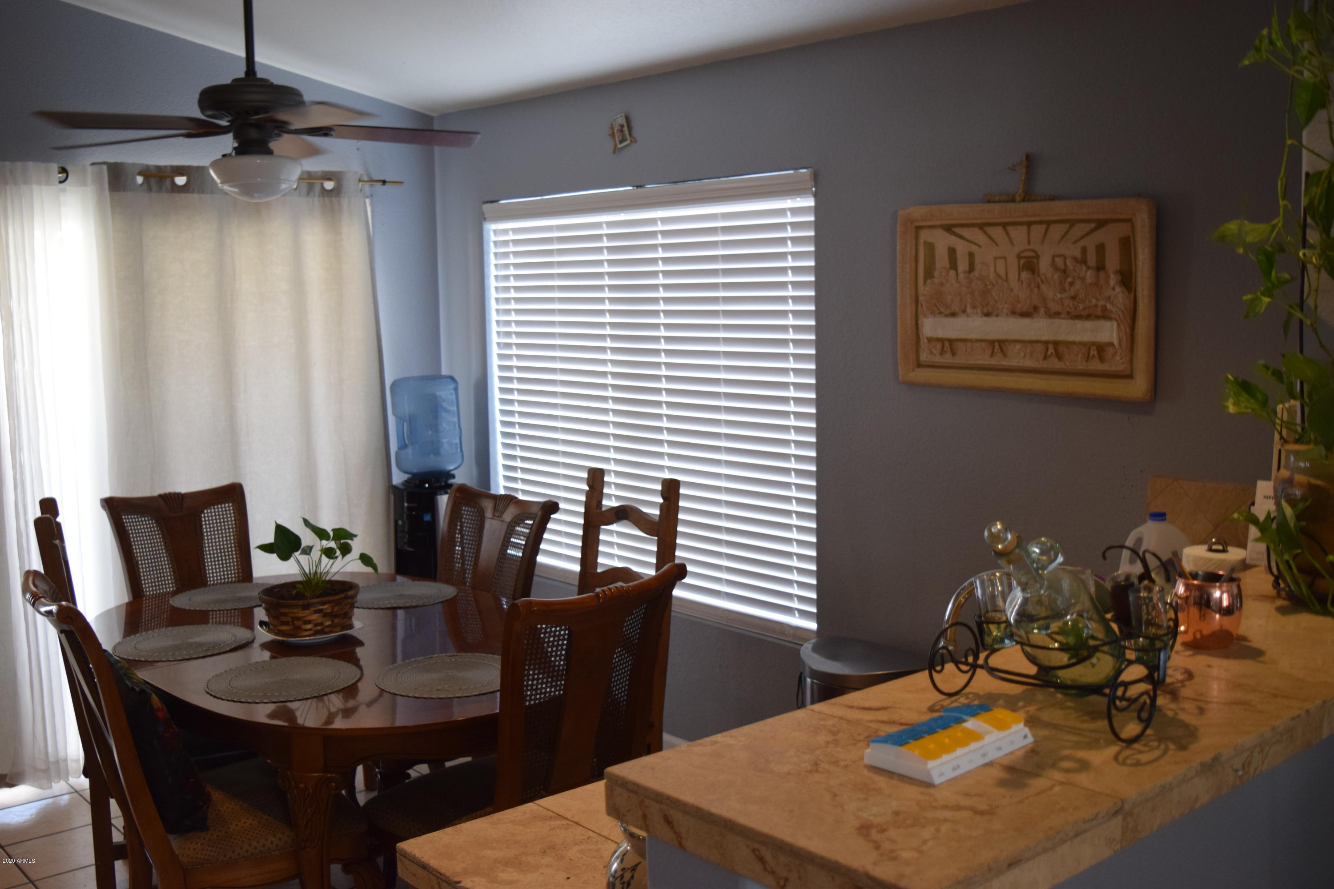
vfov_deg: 36.9
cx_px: 667
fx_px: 1334
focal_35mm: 36
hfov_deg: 53.1
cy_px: 444
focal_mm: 24
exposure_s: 1/60
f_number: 4
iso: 1000
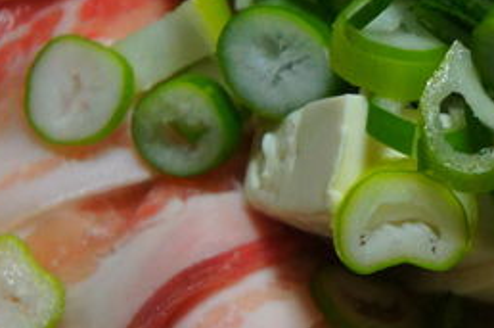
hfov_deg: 10.8
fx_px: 2581
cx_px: 480
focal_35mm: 188
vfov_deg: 7.2
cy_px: 72
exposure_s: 1/40
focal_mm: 43
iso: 1600
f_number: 5
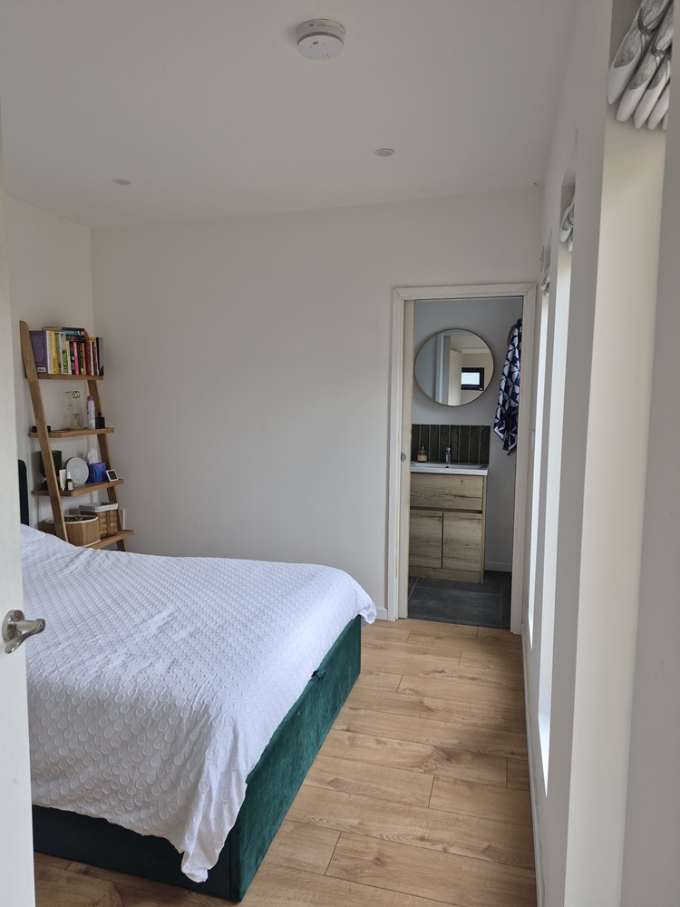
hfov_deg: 58.9
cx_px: 340
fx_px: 602
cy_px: 454
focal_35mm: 23
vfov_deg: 73.9
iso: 80
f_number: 1.8
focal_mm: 5.4
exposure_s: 1/180
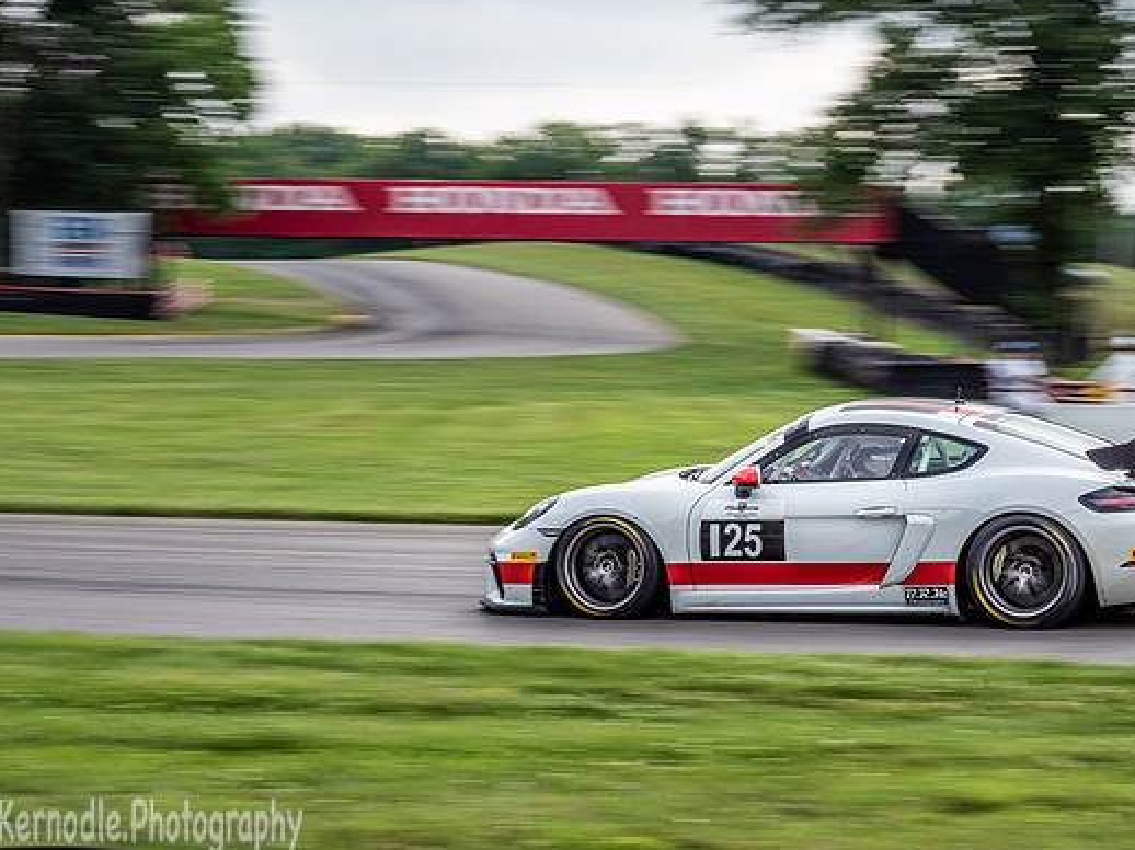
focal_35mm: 121
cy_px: 393
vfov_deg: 12.2
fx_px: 3966
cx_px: 627
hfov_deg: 16.3
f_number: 10
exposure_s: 1/125
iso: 200
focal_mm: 54
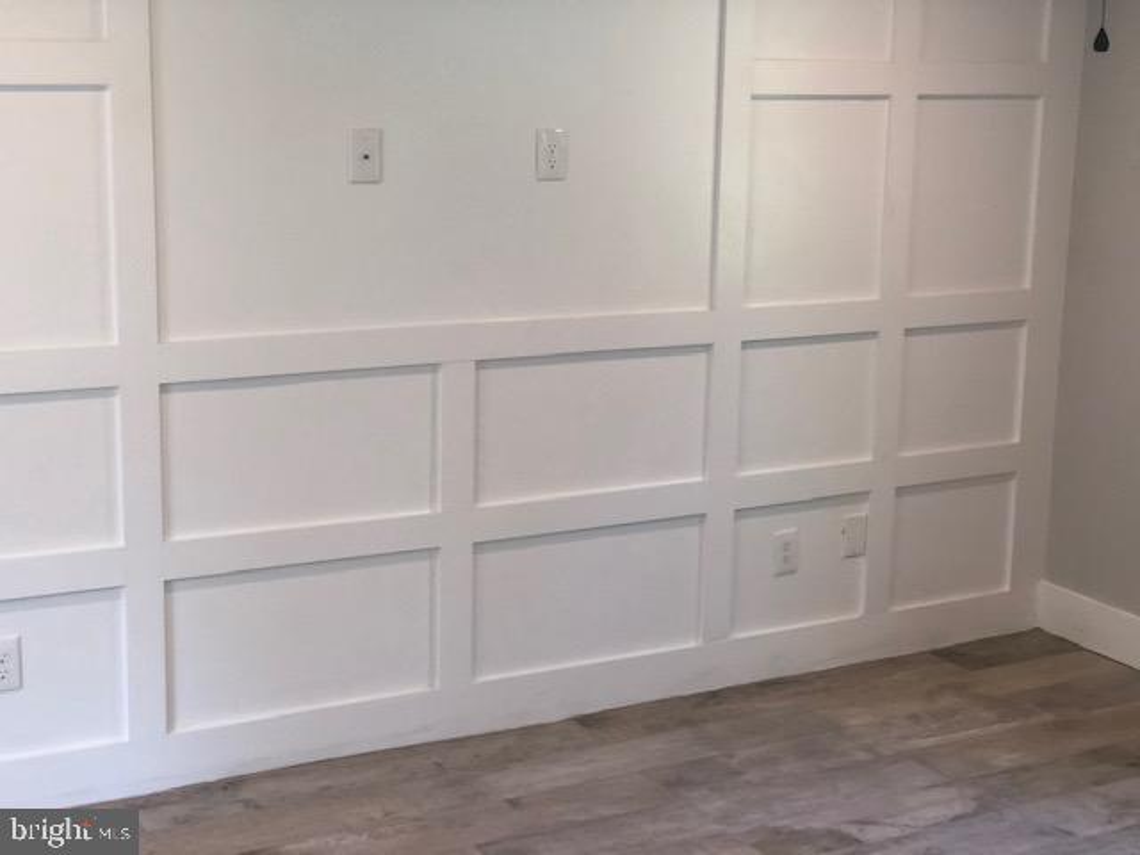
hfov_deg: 33.8
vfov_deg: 25.7
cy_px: 428
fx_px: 1877
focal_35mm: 57
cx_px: 570
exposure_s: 1/30
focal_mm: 6.6
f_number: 2.8
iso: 64
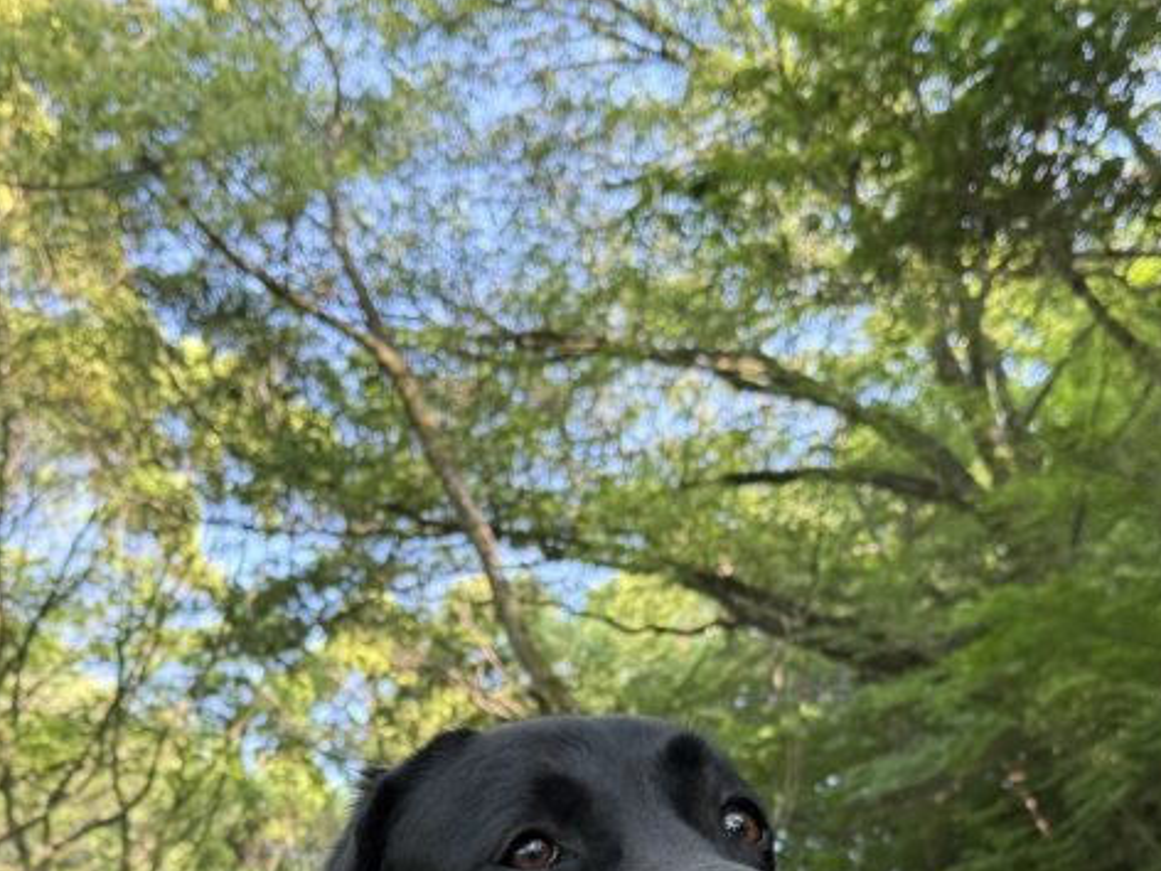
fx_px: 2046
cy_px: 942
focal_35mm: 61
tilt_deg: +12.7
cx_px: 521
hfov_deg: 31.7
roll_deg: +4.8
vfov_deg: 22.7
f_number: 1.78
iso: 100
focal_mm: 6.76
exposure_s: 1/132
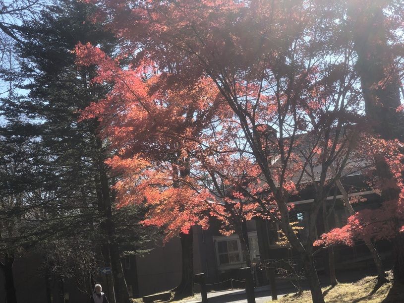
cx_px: 202
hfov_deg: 36.8
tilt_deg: +10.1
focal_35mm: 52
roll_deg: +6.6
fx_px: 607
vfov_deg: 28.0
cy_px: 152
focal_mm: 6
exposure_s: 1/640
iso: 16
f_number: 2.4
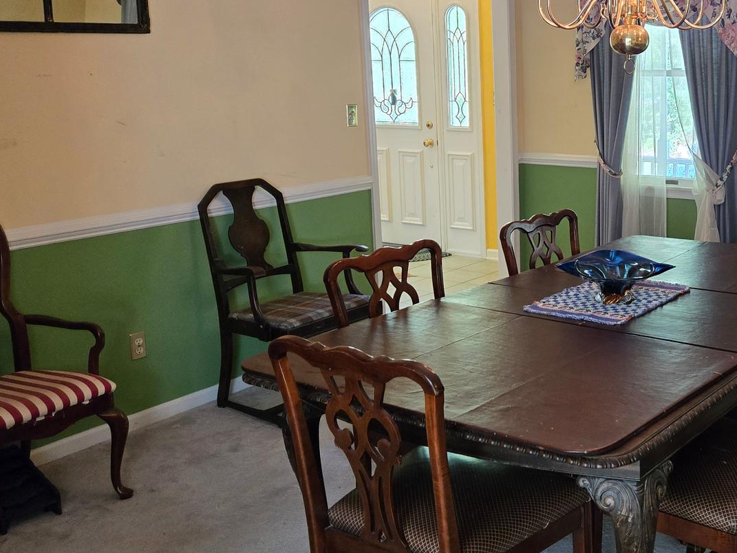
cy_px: 246
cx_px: 599
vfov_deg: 32.8
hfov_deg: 41.0
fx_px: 937
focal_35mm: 44
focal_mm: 5.4
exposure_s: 1/120
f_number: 1.8
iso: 640
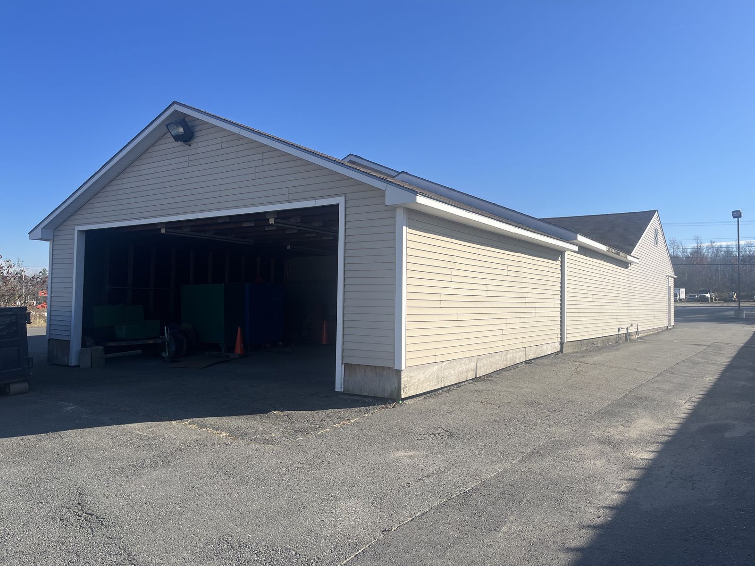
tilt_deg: +1.9
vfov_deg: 53.1
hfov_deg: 67.3
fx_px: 567
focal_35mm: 26
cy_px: 283
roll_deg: -2.3
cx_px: 378
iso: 50
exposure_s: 1/3745
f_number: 1.6
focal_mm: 5.1
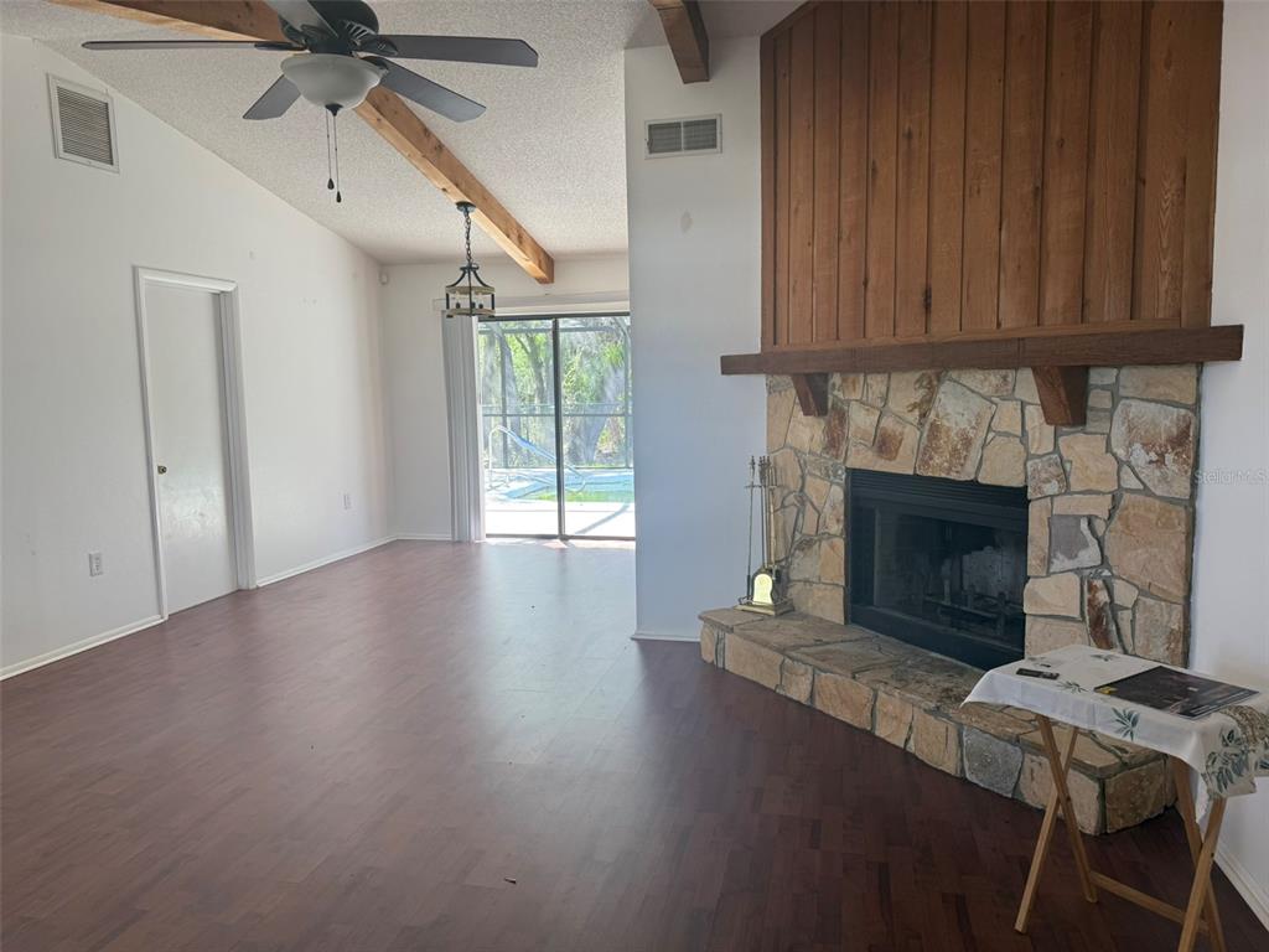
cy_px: 476
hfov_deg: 71.6
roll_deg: +0.7
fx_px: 880
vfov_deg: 56.8
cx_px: 634
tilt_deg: -5.8
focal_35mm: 24
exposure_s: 1/121
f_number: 1.78
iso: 80
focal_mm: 6.76
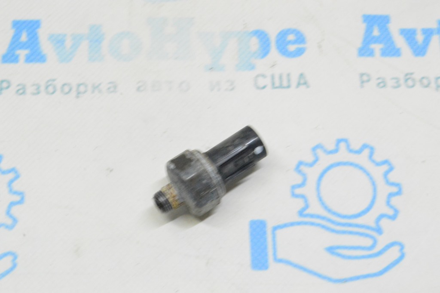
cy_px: 146
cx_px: 220
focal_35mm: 78
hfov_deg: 26.0
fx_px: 953
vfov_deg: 17.5
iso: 6400
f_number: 20
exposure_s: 1/15
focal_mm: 52
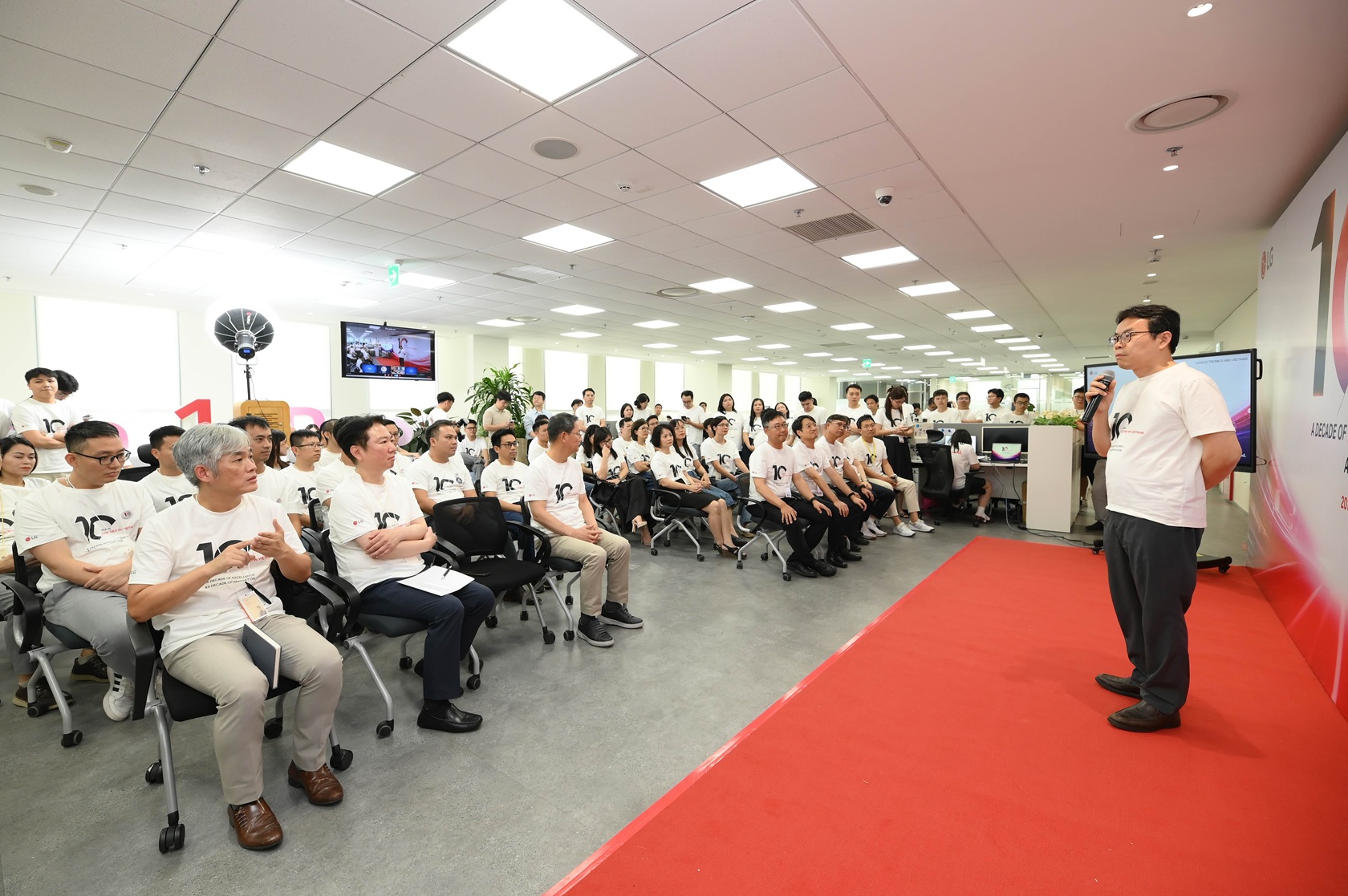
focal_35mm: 15
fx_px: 561
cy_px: 436
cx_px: 639
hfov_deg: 100.4
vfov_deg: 77.2
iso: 1250
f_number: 4.5
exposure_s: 1/160
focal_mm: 14
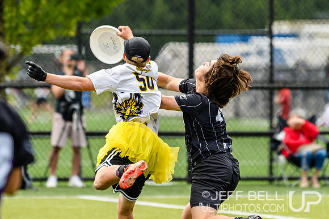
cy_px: 36
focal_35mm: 519
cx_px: 166
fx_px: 4741
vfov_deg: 2.7
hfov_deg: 4.0
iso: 110
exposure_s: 1/1250
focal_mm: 200
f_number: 3.2
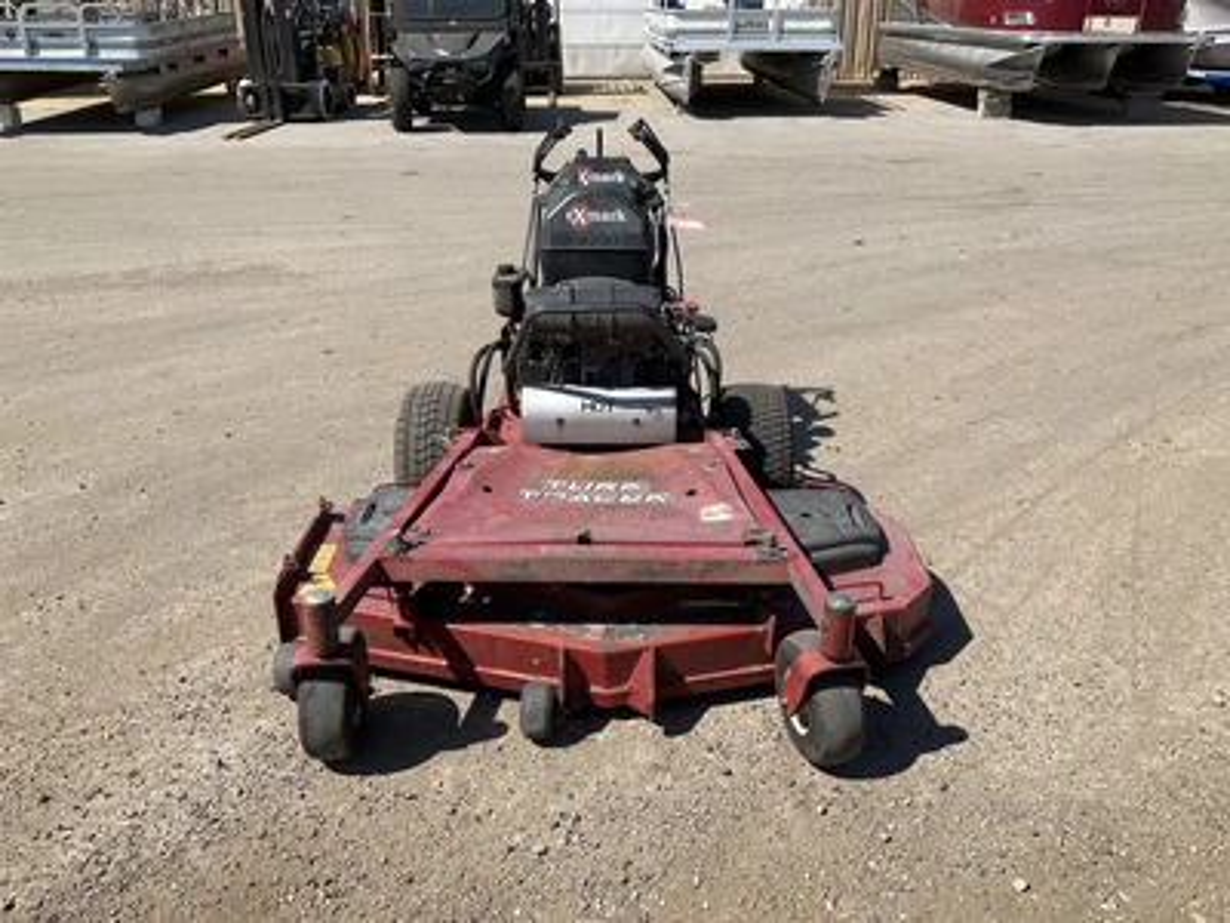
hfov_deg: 61.7
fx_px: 1030
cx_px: 615
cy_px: 462
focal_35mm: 29
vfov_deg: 48.2
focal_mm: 3
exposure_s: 1/1984
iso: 25
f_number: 1.8
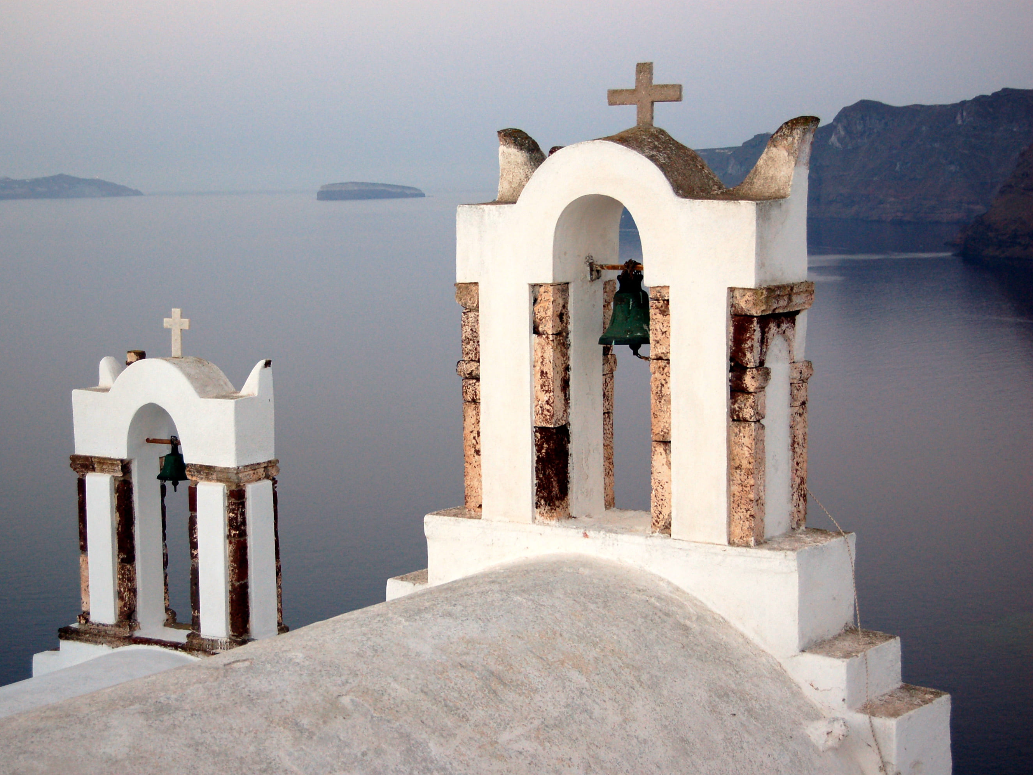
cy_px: 387
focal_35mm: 62
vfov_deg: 23.7
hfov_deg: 31.2
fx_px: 1850
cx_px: 449
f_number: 5
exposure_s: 1/50
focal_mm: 38
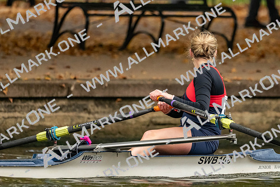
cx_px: 140
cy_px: 94
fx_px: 4664
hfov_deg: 3.4
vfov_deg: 2.3
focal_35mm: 600
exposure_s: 1/2500
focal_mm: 400
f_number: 4.5
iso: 3600
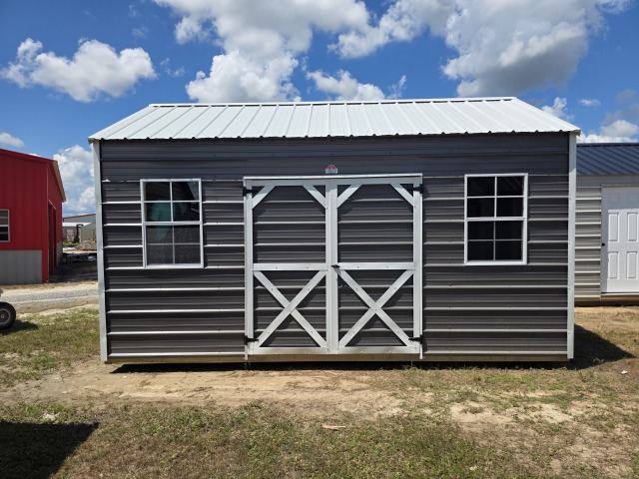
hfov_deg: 73.9
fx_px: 425
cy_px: 240
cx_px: 320
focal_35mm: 23
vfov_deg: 58.9
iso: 80
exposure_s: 1/7333
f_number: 1.7
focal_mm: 6.3
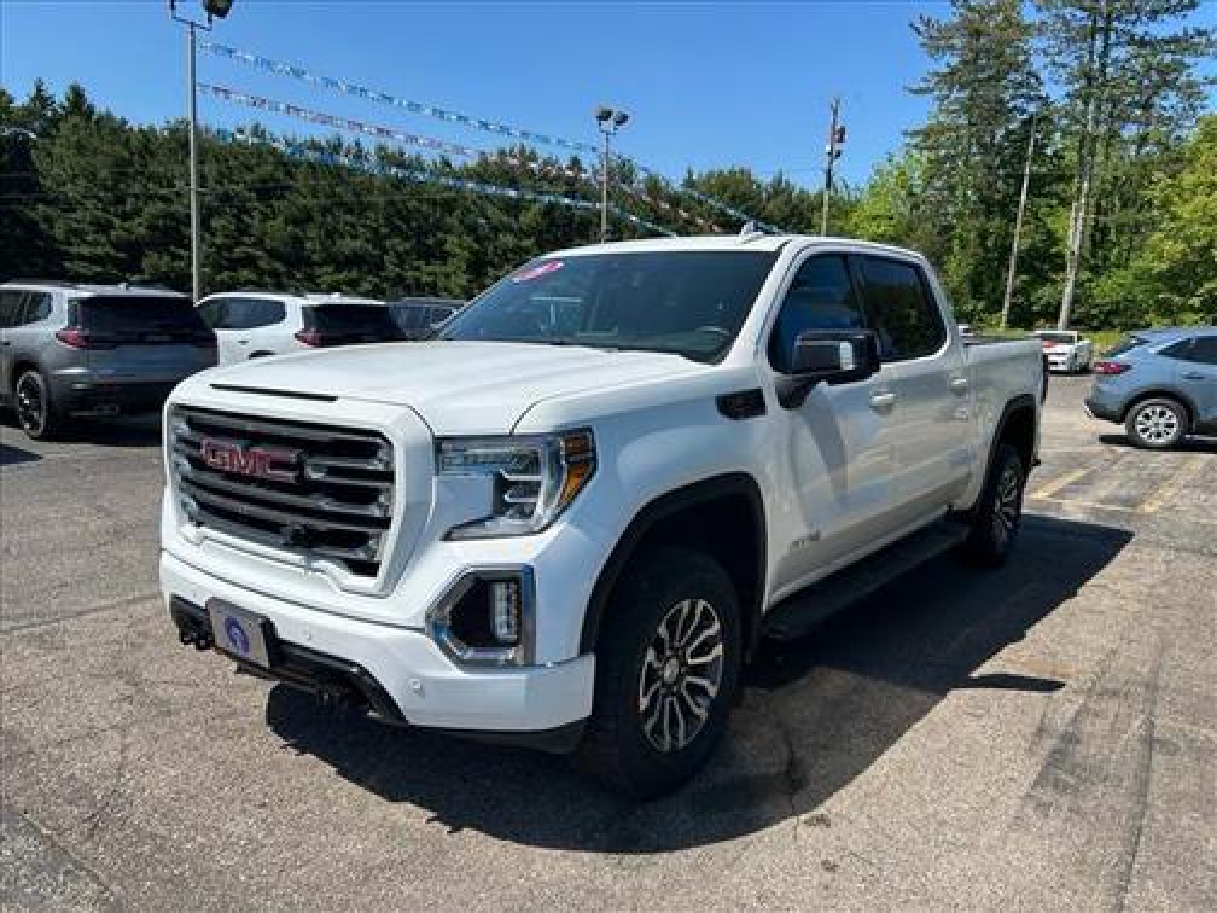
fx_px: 914
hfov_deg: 67.3
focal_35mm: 26
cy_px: 456
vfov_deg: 53.1
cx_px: 608
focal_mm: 5.7
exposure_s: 1/3356
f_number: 1.5
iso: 50
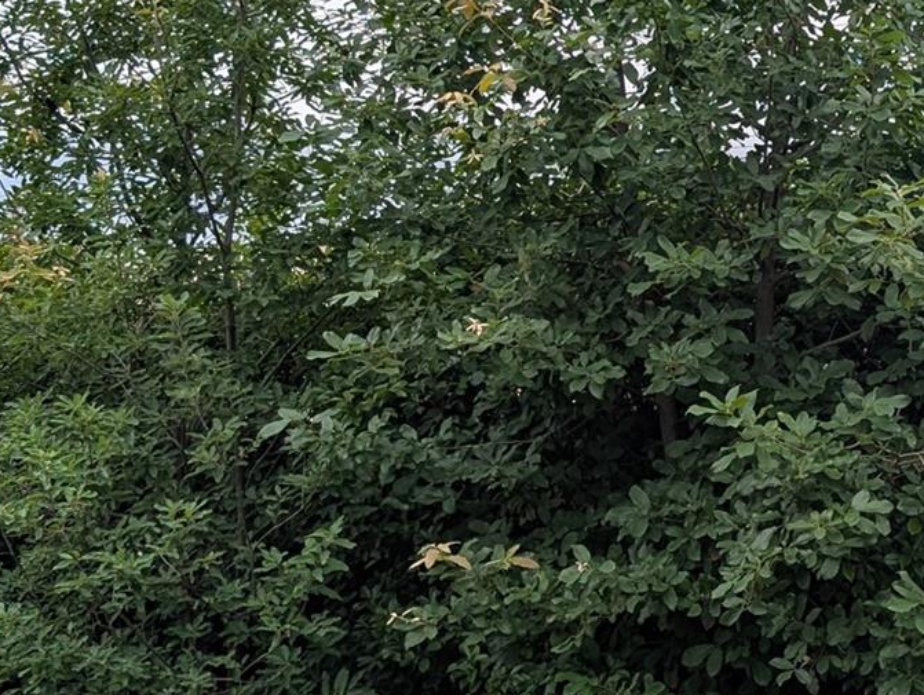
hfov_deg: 26.1
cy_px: 350
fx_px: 1951
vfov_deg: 20.2
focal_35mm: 73
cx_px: 768
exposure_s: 1/247
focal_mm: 6.9
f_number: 1.68
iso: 22
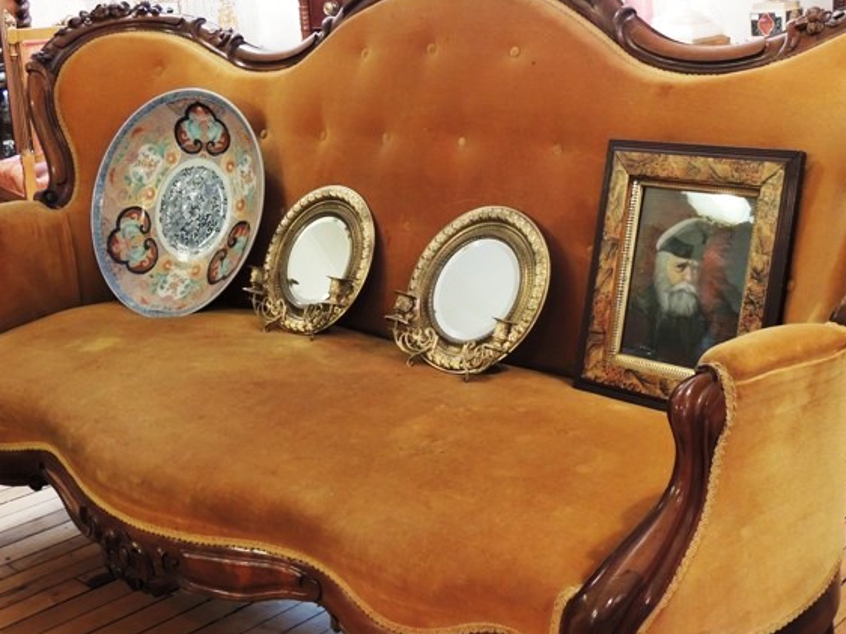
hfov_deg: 38.9
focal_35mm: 49
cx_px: 446
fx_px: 1197
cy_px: 285
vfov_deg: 29.6
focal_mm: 7.6
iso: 500
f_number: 3.4
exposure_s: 1/13
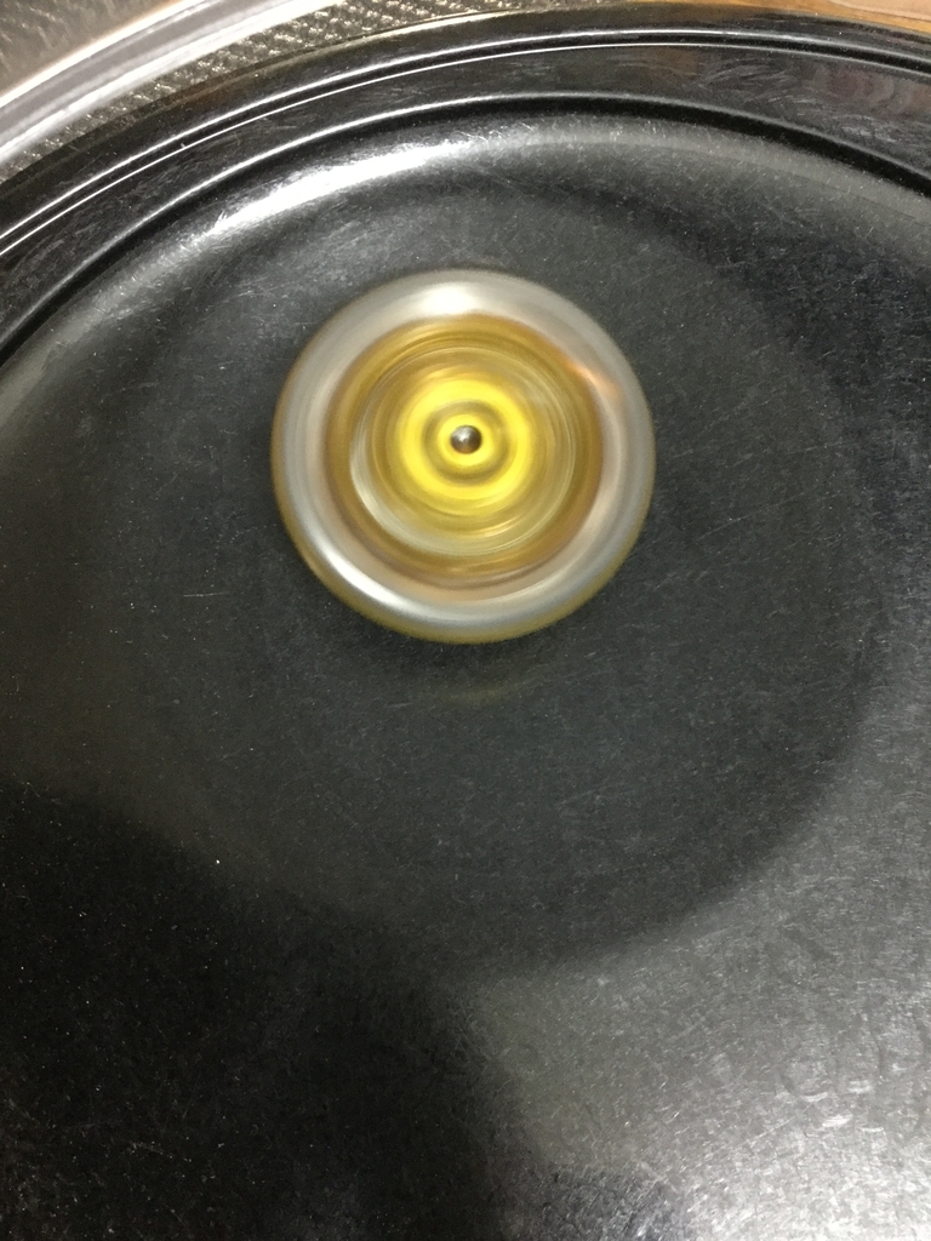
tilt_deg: -79.1
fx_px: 1112
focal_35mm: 31
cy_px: 620
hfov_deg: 45.4
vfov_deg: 58.4
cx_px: 466
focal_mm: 3.3
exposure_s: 1/15
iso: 400
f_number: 2.4
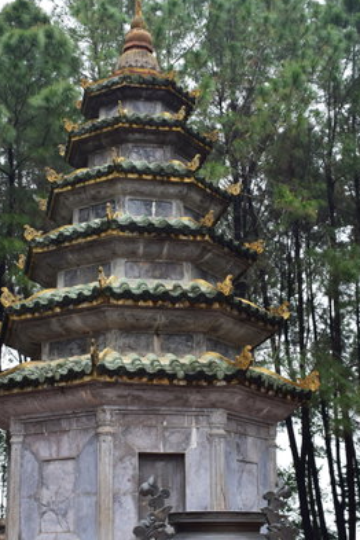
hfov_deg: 22.0
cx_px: 158
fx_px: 926
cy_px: 326
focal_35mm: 62
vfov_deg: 32.4
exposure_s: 1/50
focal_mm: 27
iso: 400
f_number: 8
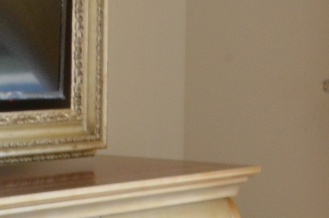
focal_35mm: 185
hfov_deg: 11.1
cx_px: 196
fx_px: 1687
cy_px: 16
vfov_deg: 7.4
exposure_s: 1/8
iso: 640
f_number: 25
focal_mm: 20
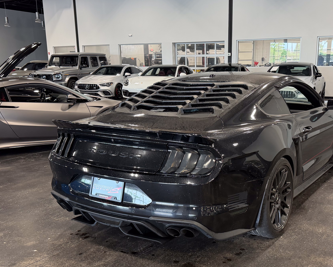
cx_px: 206
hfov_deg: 45.4
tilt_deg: -14.5
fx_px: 394
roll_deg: +0.2
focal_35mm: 40
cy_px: 177
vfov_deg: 37.0
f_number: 1.78
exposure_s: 1/85
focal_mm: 6.76
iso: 200
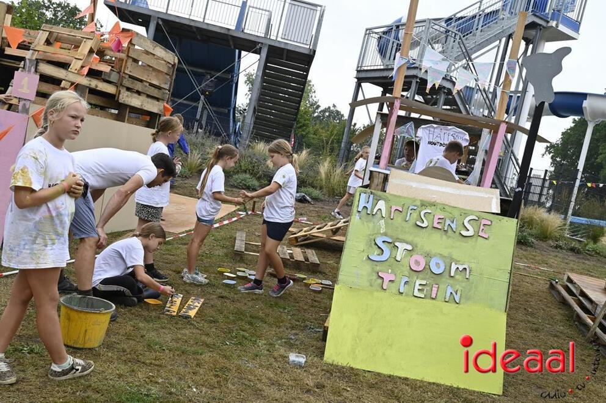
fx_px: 605
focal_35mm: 36
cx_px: 303
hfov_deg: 53.2
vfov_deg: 36.8
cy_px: 202
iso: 200
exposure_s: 1/200
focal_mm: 36
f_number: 7.1
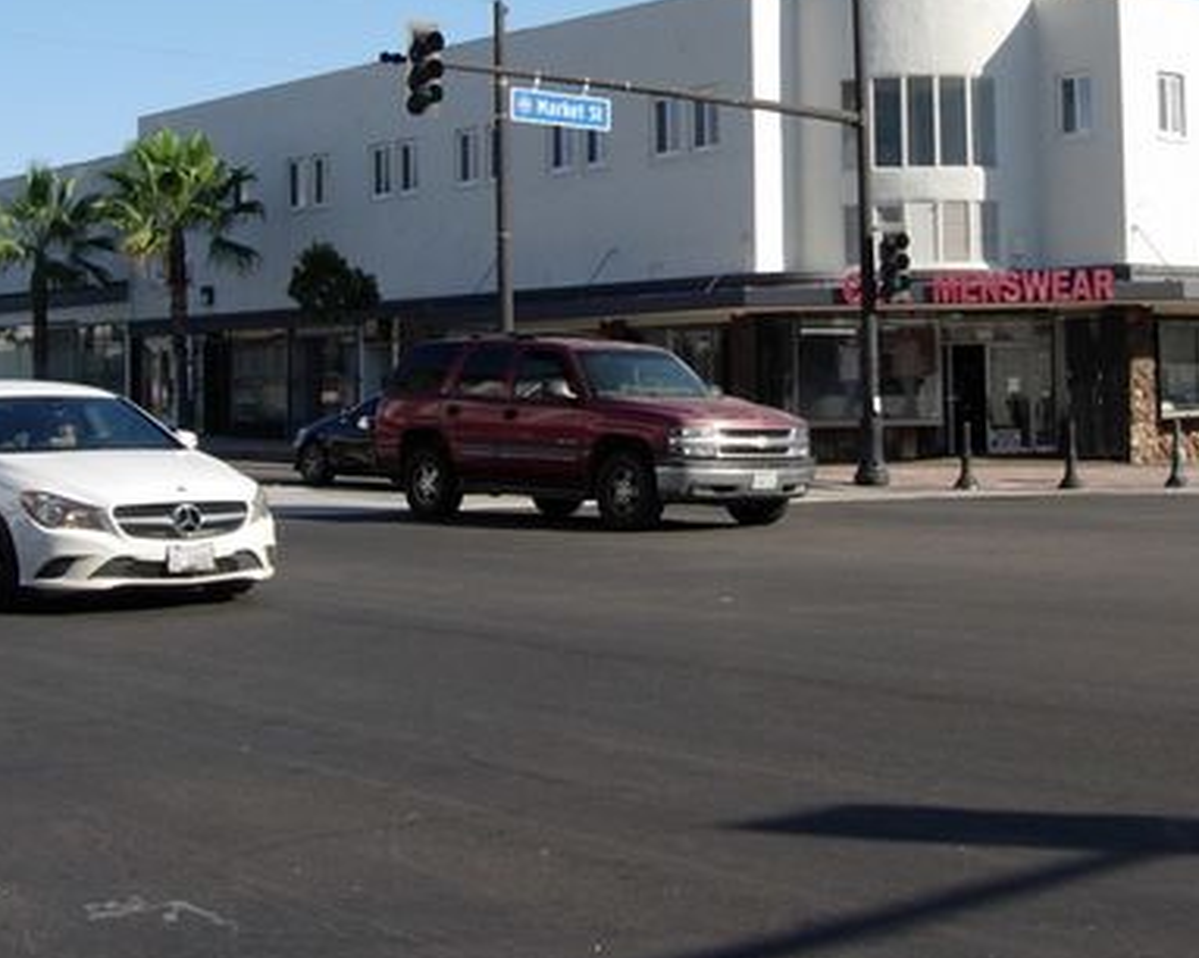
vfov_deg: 24.3
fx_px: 2199
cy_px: 229
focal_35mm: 62
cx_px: 764
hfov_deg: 30.3
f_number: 4.8
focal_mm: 7.8
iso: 64
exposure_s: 1/527
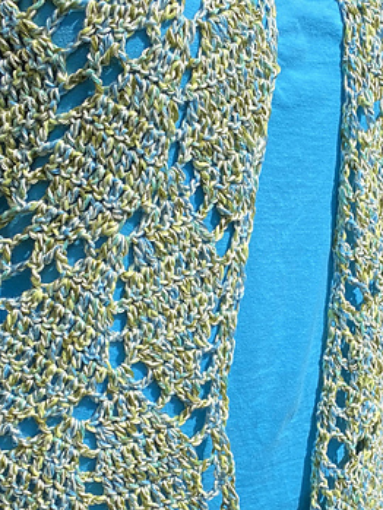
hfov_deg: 26.1
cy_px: 311
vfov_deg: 34.8
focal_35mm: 55
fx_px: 811
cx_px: 307
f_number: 2.2
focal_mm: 2.71
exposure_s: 1/1038
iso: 25
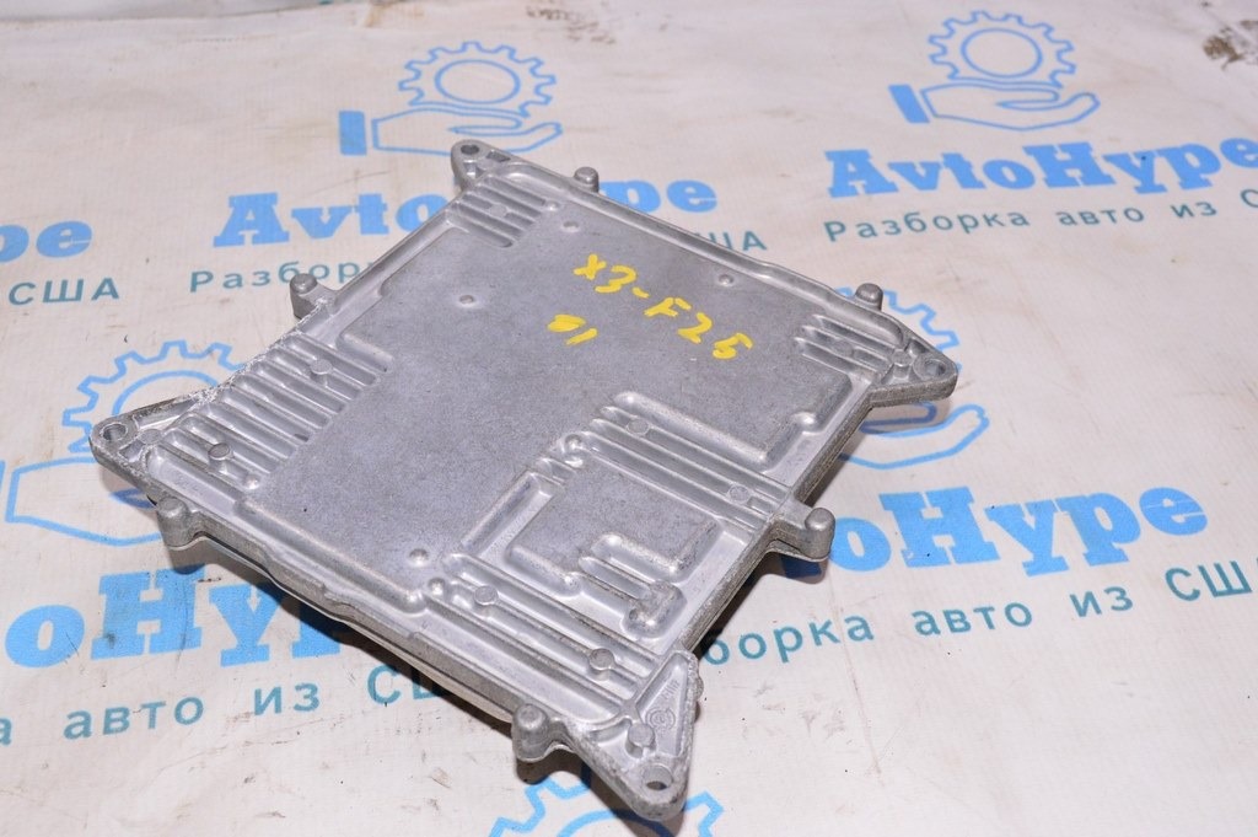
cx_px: 629
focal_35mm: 42
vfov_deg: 31.8
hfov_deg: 46.4
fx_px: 1466
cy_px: 418
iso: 1600
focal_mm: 28
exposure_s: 1/200
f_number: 8
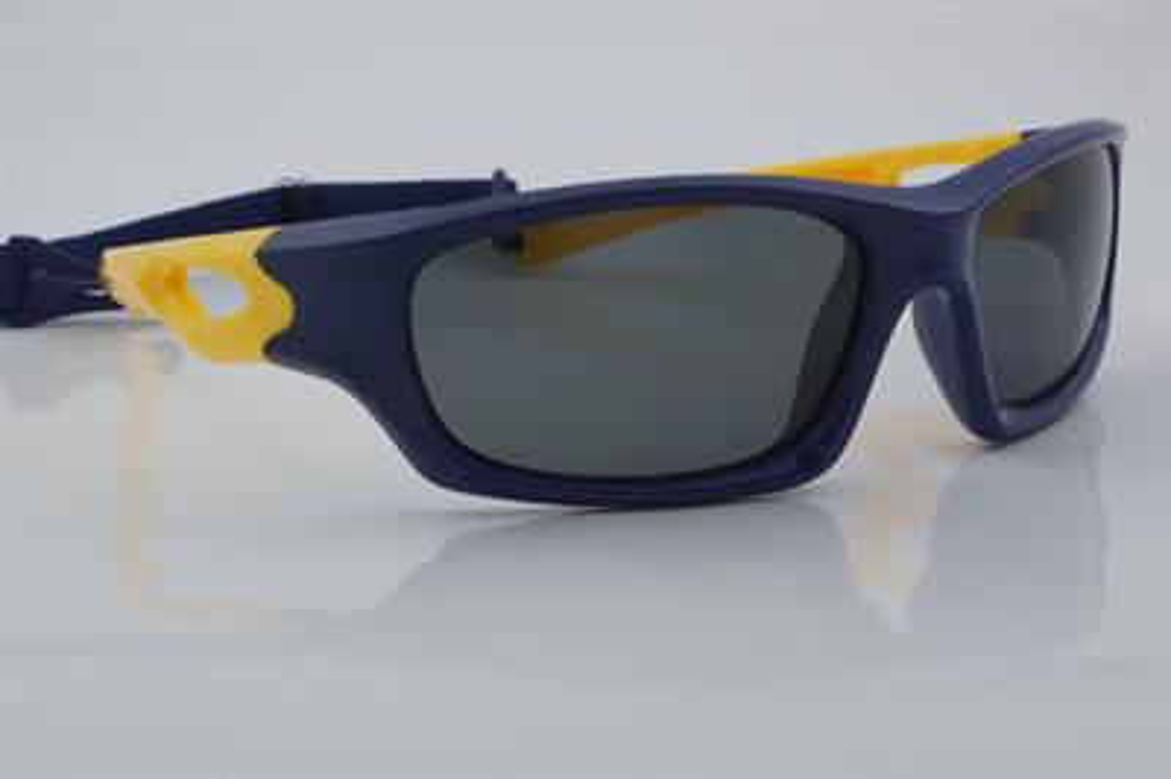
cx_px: 586
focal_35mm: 68
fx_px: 2194
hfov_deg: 29.9
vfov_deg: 20.1
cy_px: 390
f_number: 32
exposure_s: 1/4
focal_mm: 45
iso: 100
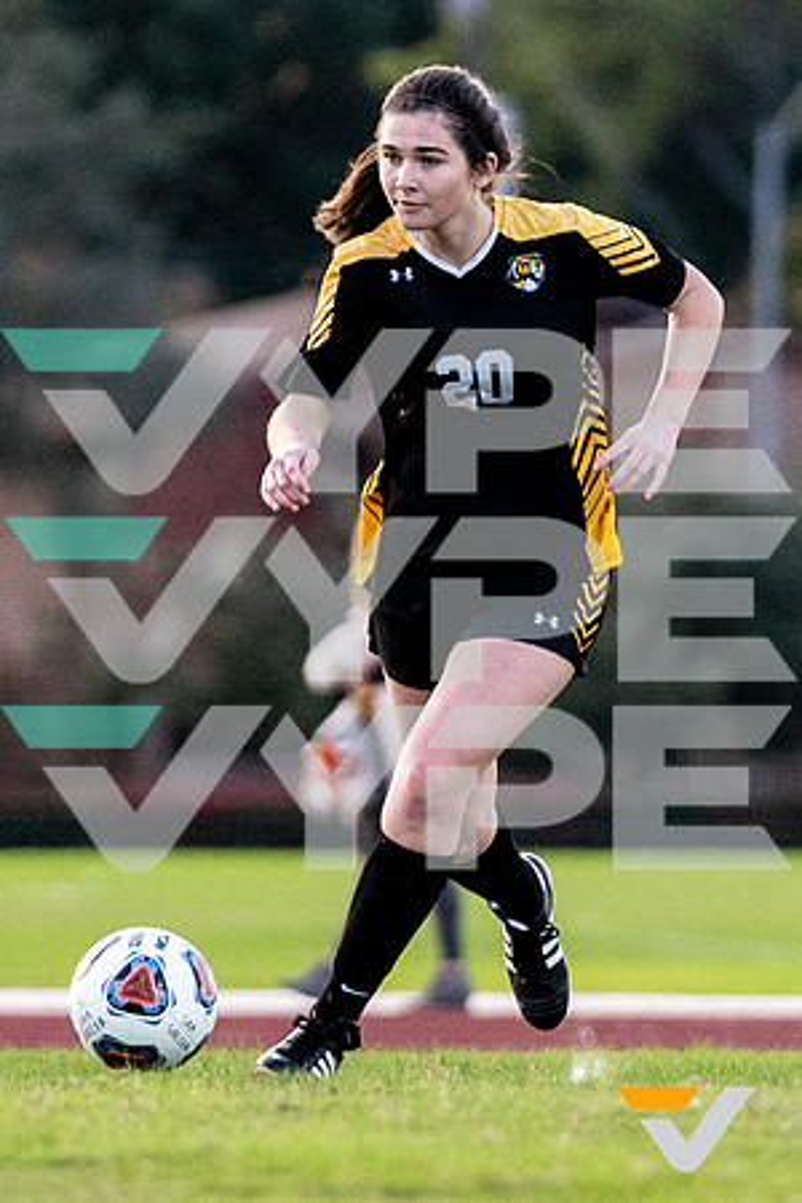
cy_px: 564
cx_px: 465
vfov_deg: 2.7
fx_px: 25524
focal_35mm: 764
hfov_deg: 1.8
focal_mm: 200
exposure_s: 1/1600
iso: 1250
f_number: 2.8
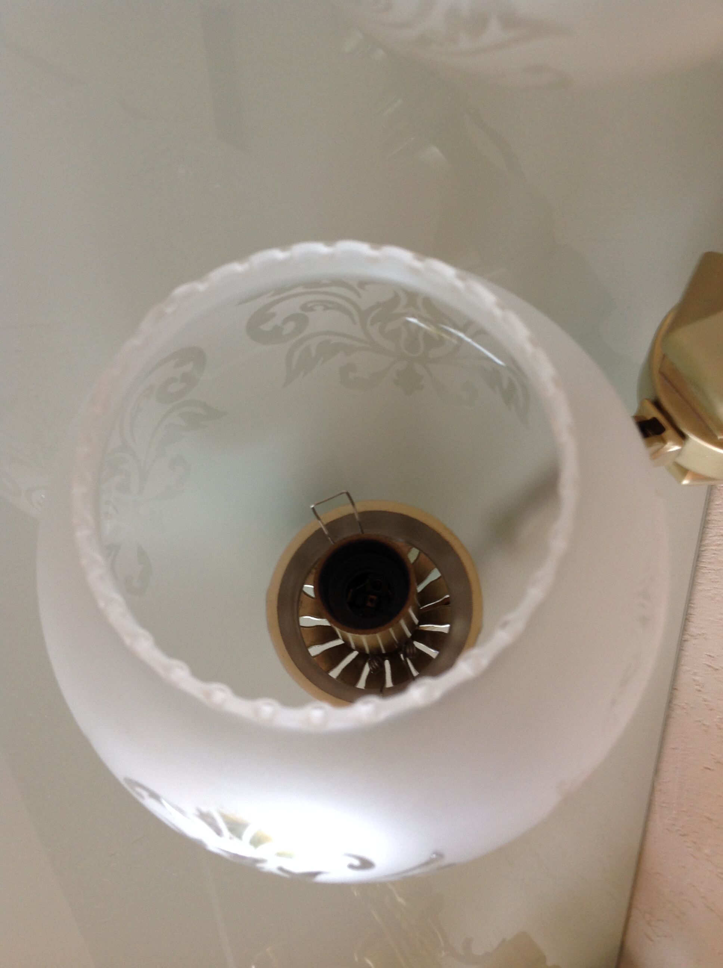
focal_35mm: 35
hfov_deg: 40.6
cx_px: 362
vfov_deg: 52.7
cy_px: 484
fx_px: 977
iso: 80
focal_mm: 4.28
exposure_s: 1/15
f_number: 2.4
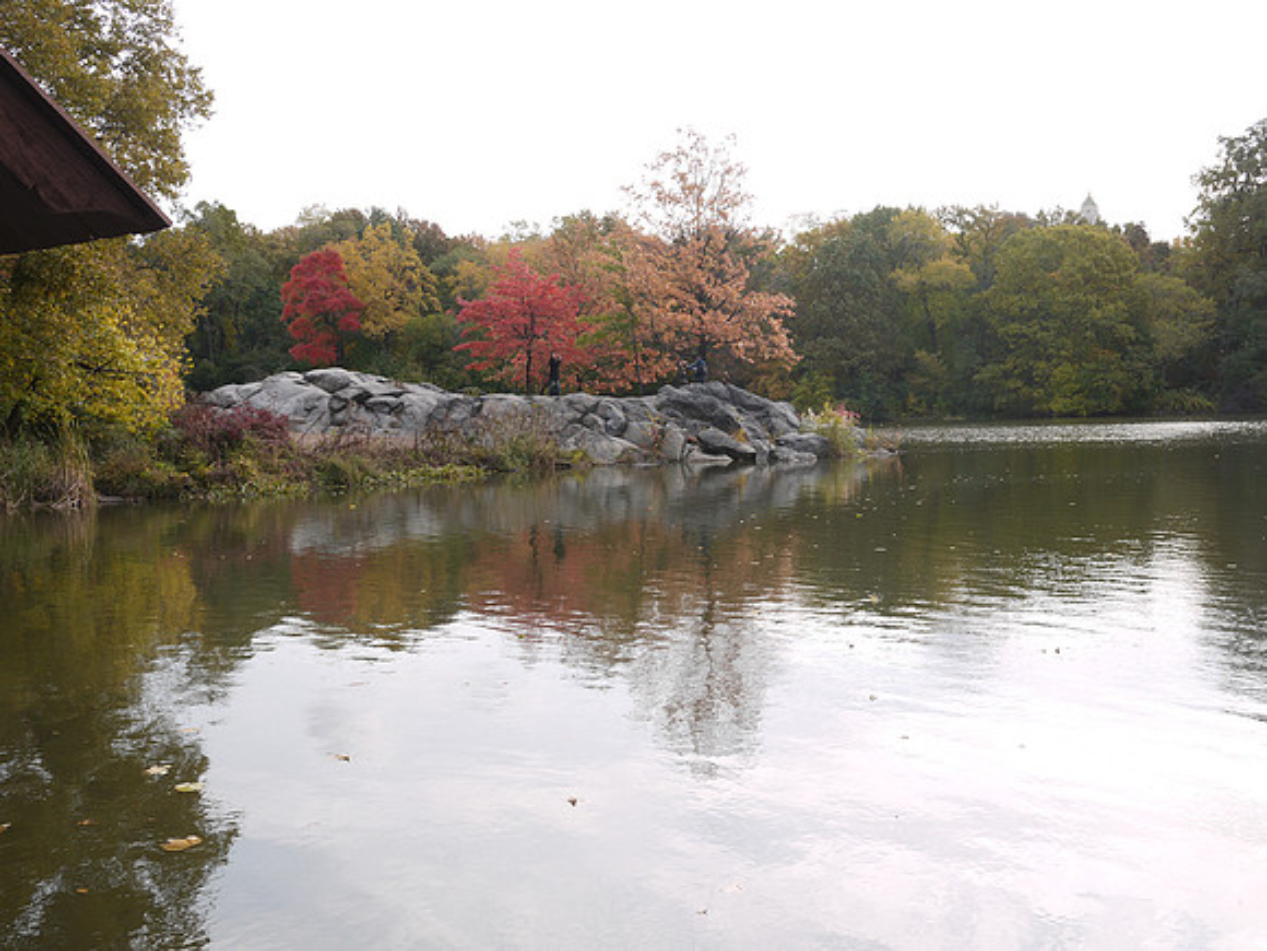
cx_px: 634
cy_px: 476
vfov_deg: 36.0
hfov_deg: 46.8
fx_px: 1464
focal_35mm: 40
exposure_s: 1/125
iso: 100
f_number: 5.6
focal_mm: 20
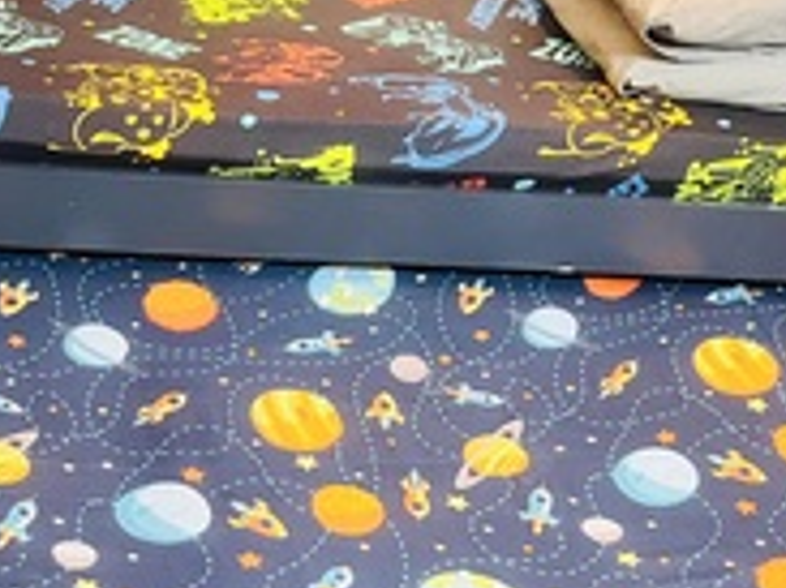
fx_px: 1475
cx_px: 191
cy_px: 406
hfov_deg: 29.3
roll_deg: -10.2
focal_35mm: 65
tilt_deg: -39.9
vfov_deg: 22.4
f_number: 1.5
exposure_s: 1/40
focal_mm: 5.7
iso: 500
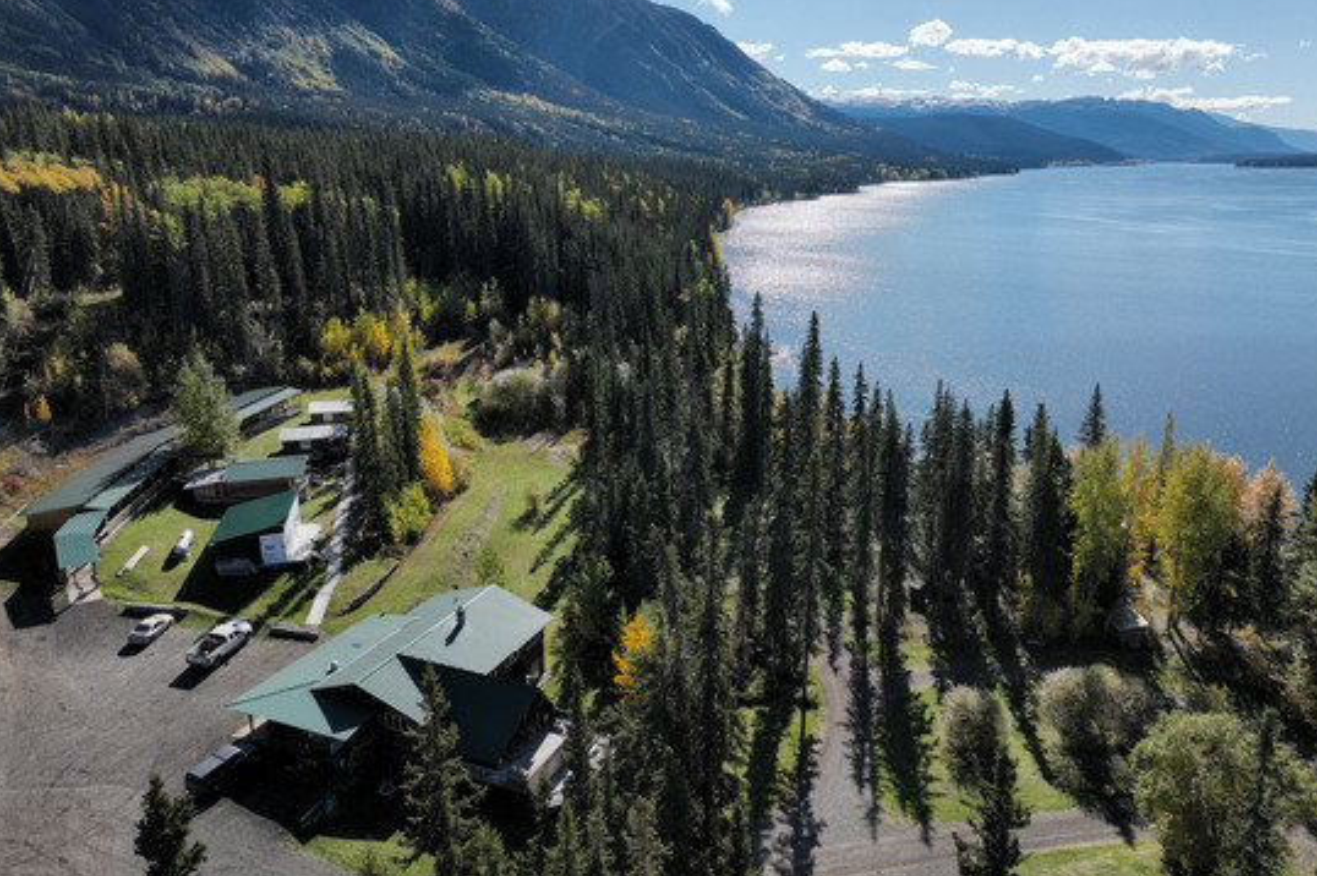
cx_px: 668
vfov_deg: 49.4
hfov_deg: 69.4
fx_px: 951
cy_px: 396
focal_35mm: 26
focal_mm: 12.29
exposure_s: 1/2500
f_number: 2.8
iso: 230
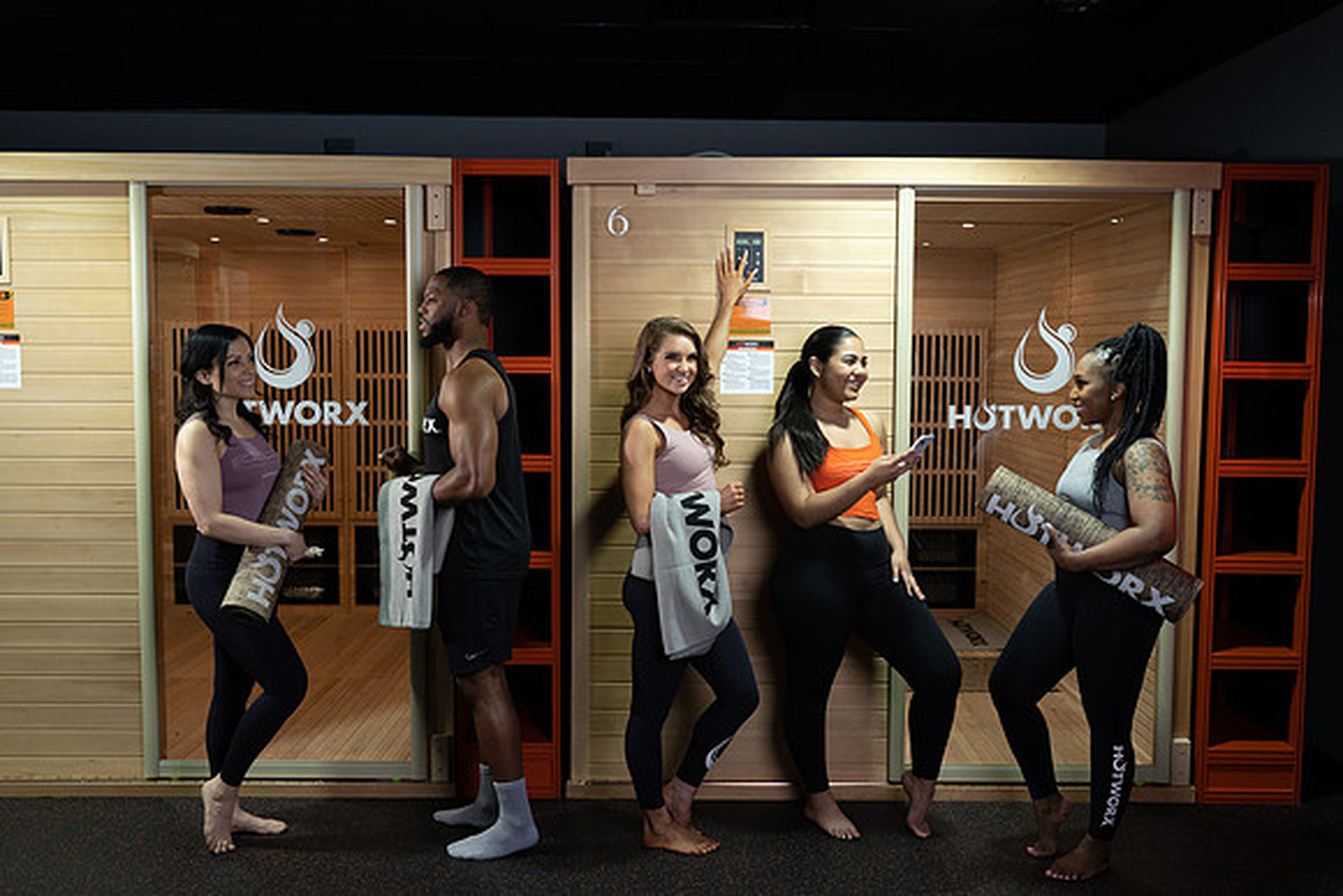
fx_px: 1306
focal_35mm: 35
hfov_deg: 54.4
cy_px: 448
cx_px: 672
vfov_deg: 37.9
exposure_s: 1/125
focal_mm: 35
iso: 640
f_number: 4.5
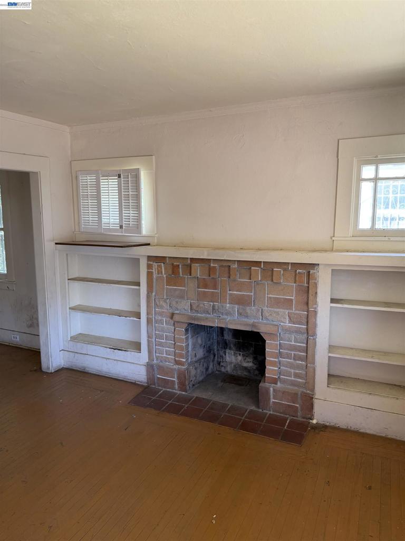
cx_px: 202
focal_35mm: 24
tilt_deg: -9.4
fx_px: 374
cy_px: 270
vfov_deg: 71.6
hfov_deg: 56.8
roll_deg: +0.2
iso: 160
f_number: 1.78
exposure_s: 1/121
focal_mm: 6.76
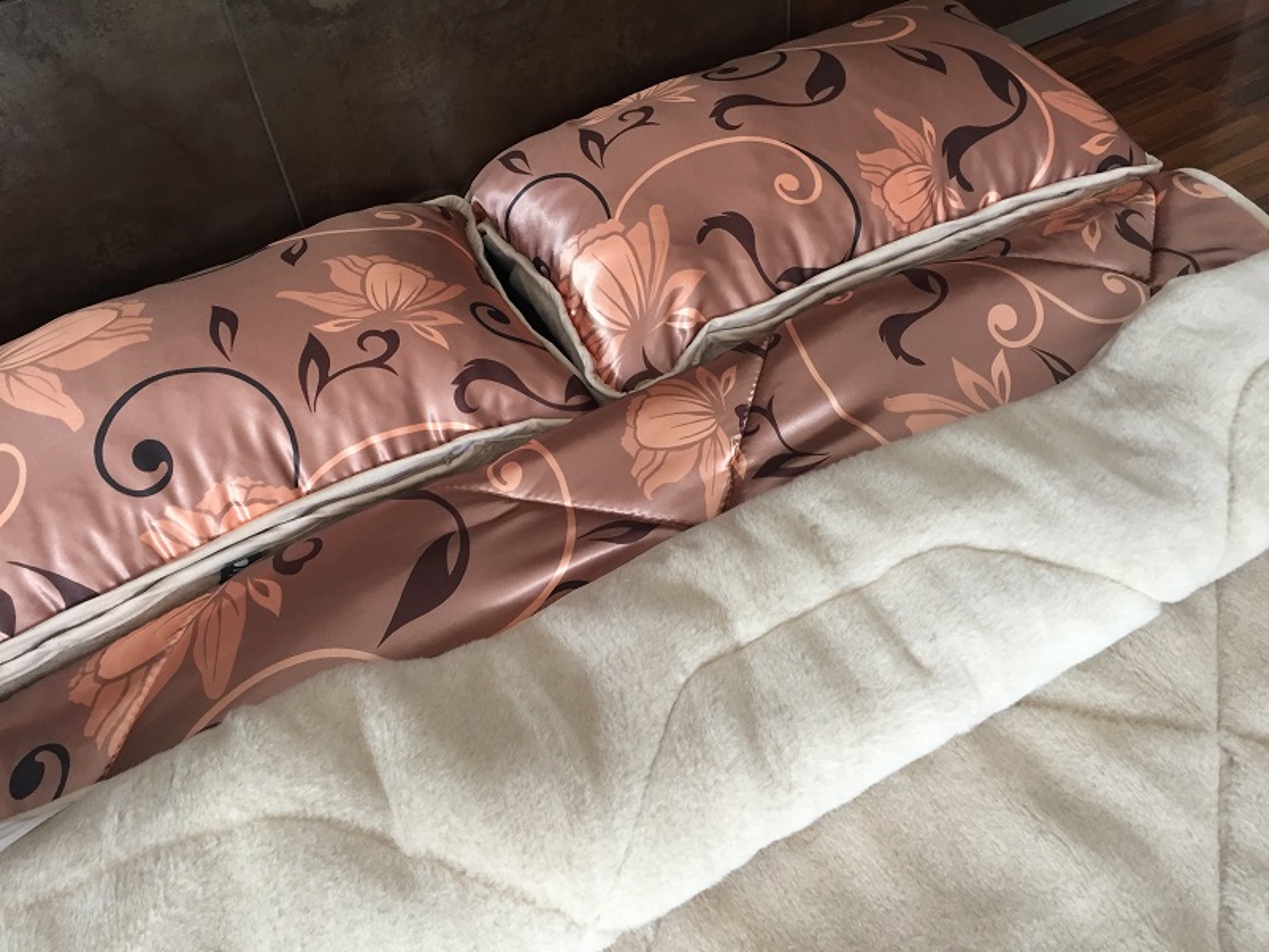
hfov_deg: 61.7
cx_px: 634
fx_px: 1063
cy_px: 476
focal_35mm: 29
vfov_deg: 48.2
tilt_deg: -47.4
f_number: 2.2
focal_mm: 4.15
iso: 125
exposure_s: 1/33
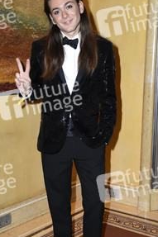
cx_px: 64
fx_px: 442
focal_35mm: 67
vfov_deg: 30.0
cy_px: 142
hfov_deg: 20.3
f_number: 4.5
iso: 1600
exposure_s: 1/160
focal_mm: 32
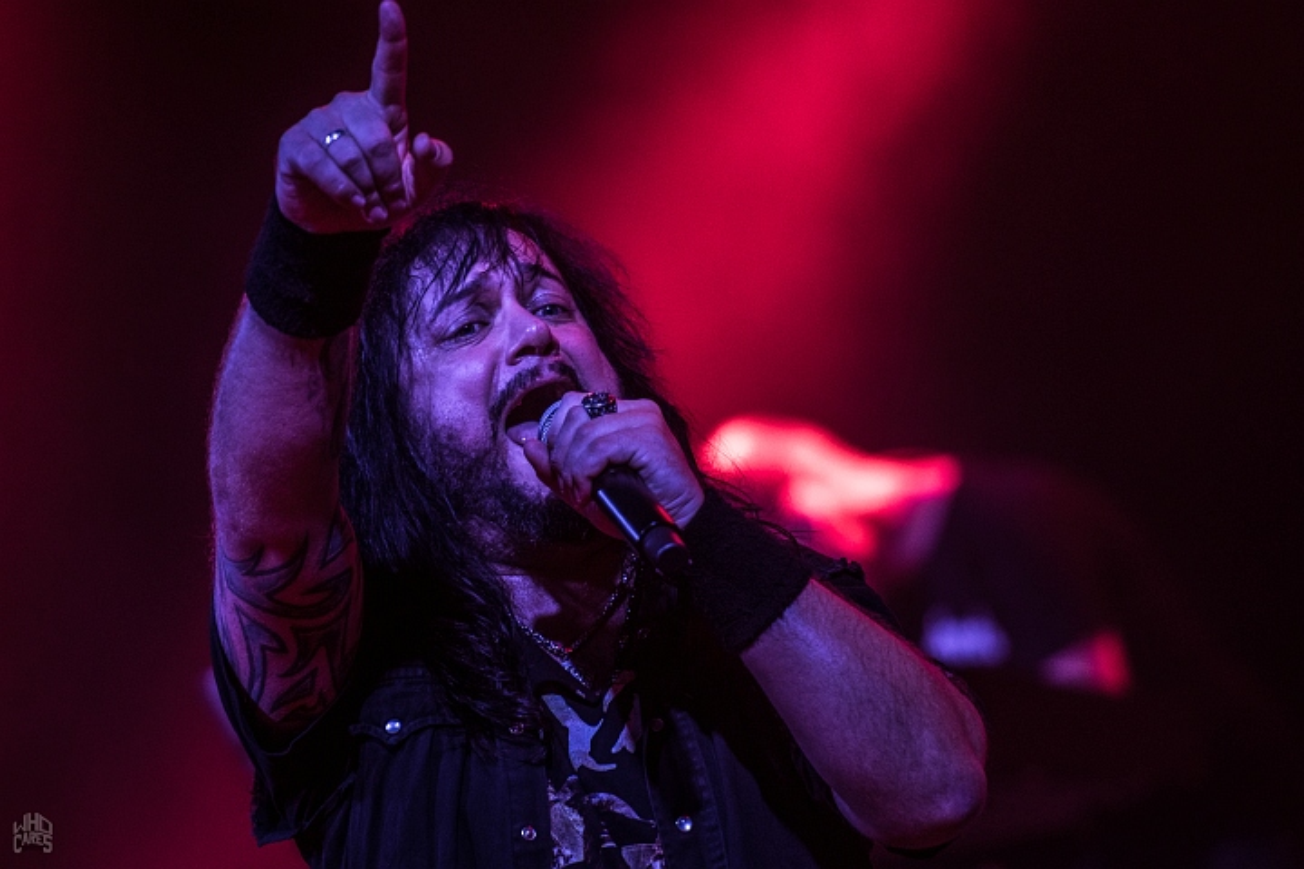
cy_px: 434
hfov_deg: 6.9
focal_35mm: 300
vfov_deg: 4.6
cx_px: 652
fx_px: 10866
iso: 1600
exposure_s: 1/100
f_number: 2.8
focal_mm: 200
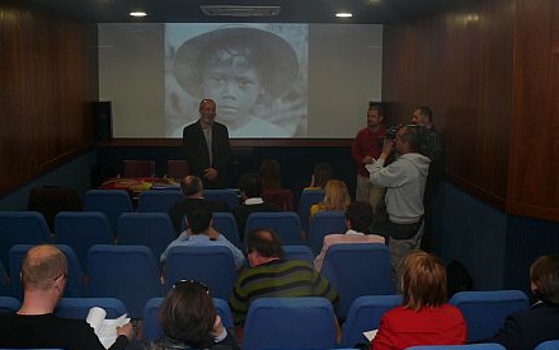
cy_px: 145
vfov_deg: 33.5
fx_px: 579
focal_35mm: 38
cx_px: 281
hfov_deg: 51.5
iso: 100
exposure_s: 1/30
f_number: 2.8
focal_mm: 7.4
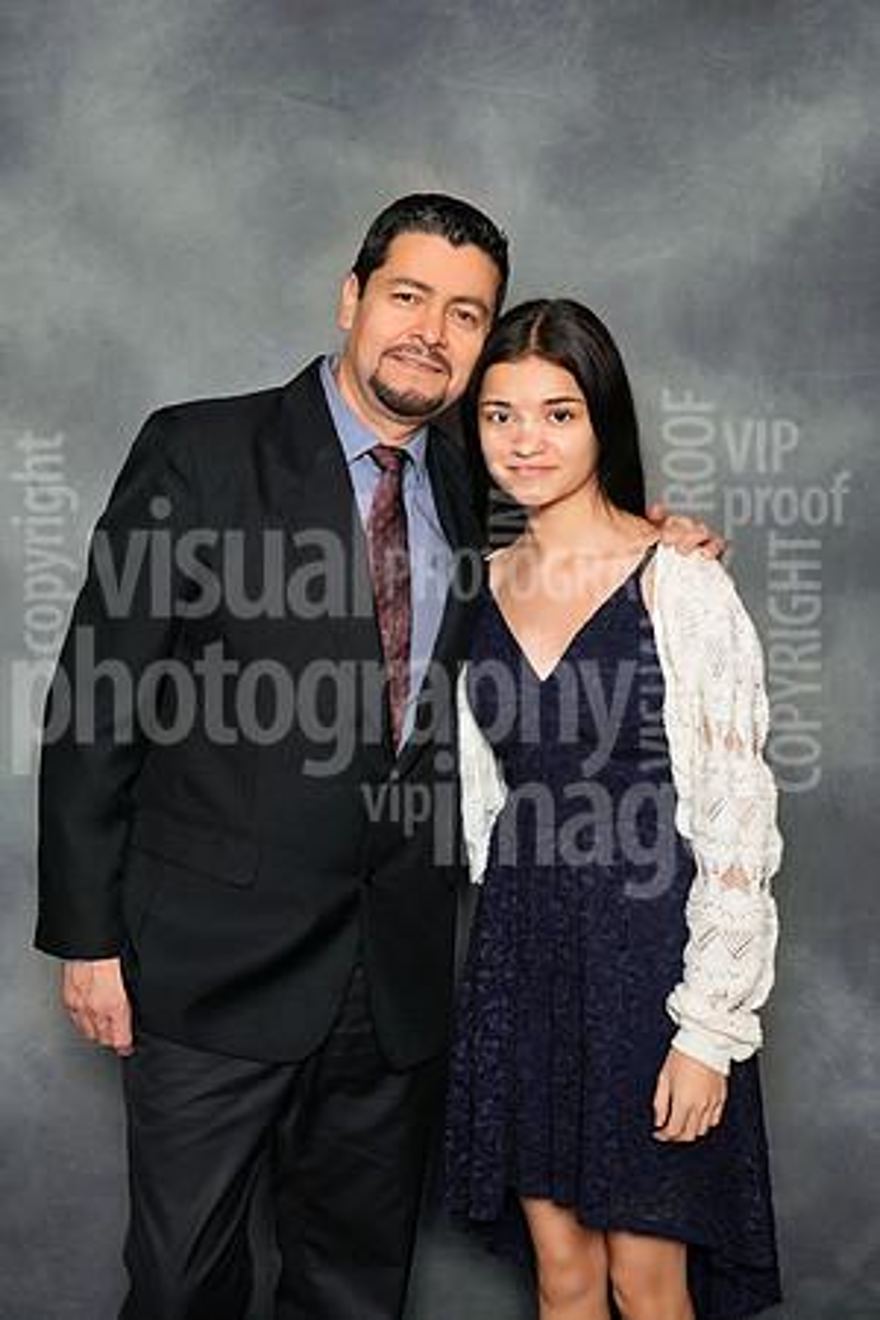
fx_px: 2090
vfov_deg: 35.1
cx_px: 440
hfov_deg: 23.8
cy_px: 660
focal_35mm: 57
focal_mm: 38
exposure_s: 1/125
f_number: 8
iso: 400
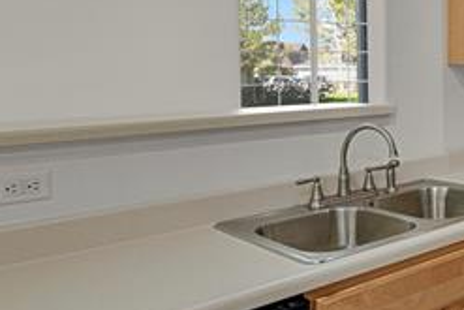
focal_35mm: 44
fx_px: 567
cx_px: 509
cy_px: 62
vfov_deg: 29.8
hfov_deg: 37.4
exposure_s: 2
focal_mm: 17
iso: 250
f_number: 8
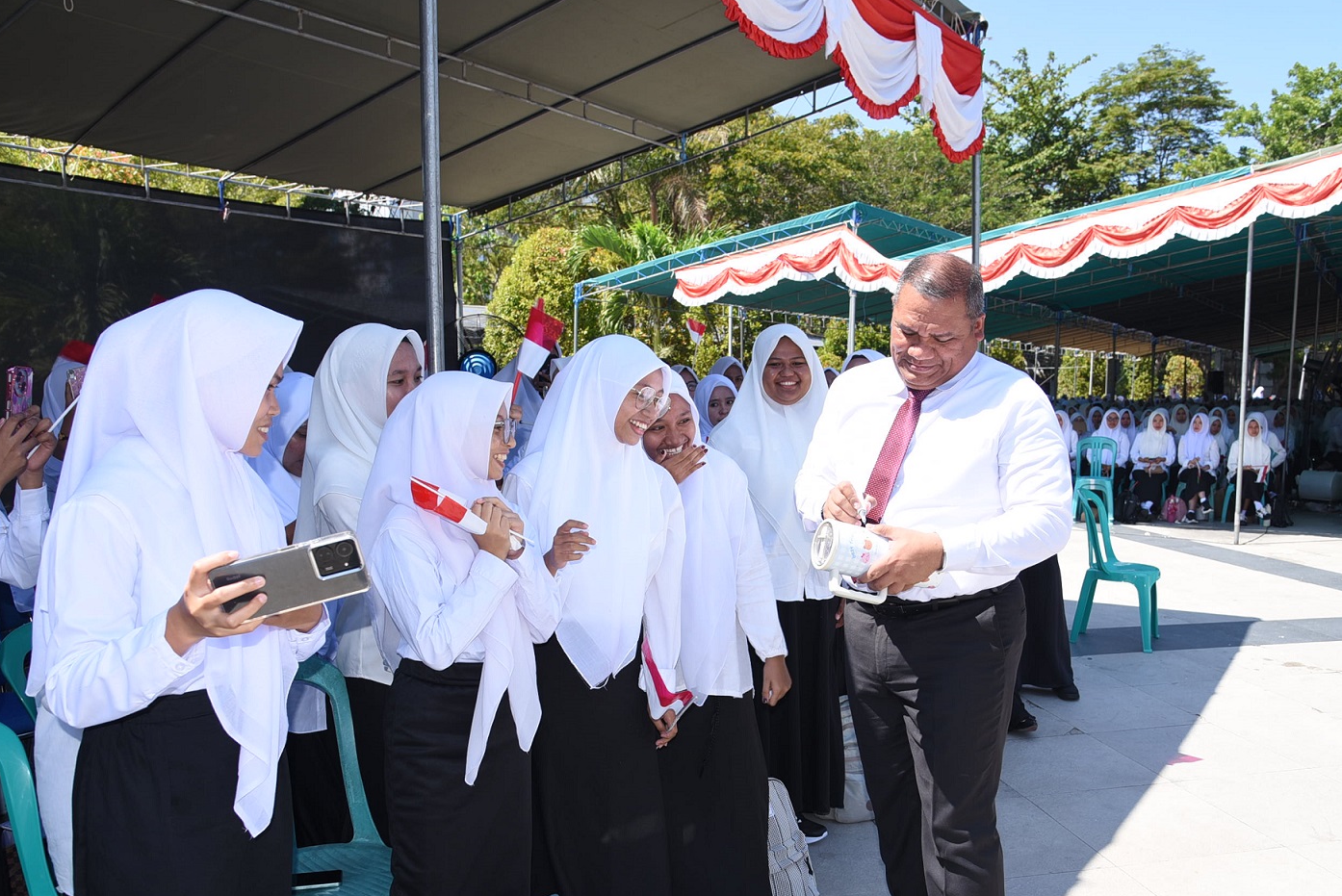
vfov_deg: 44.9
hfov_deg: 63.6
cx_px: 698
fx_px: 1082
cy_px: 501
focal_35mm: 29
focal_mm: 24
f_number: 5.6
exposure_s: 1/200
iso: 100
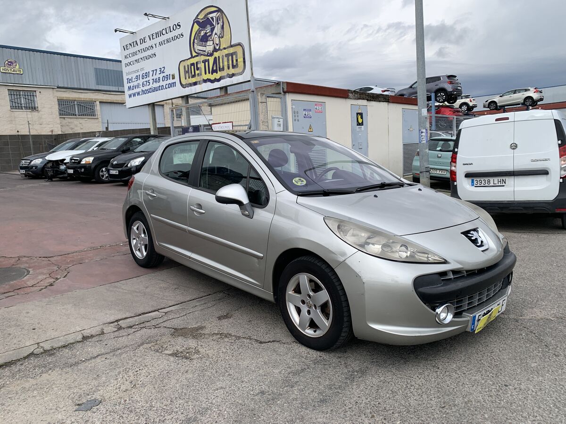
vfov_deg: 53.1
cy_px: 212
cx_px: 283
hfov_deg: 67.3
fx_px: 425
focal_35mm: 26
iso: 25
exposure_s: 1/2075
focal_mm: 4.25
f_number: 1.8
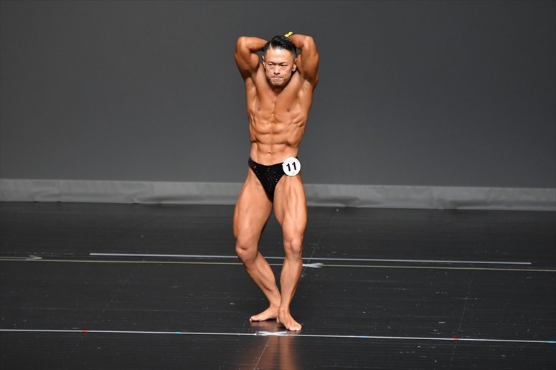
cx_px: 278
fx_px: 5326
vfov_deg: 4.0
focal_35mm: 345
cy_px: 185
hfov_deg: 6.0
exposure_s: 1/400
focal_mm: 230
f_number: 5.6
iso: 2500
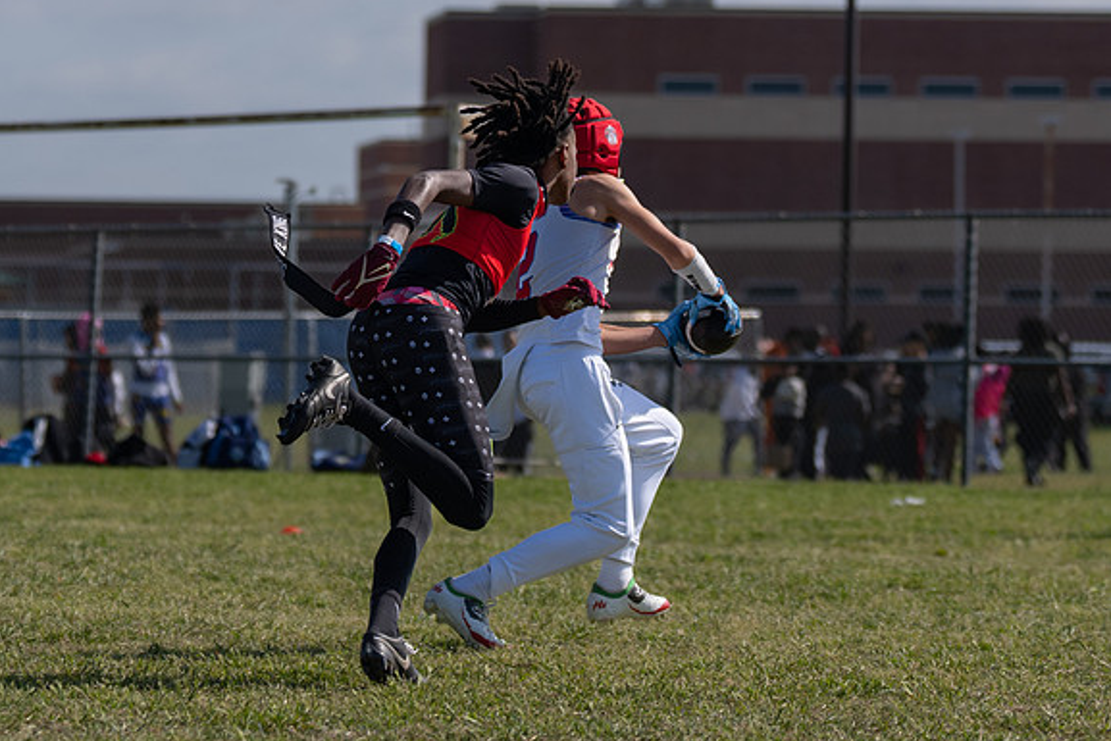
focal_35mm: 223
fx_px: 6883
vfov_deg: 6.2
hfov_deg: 9.2
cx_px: 360
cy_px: 328
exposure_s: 1/3200
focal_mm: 90
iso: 100
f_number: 2.8
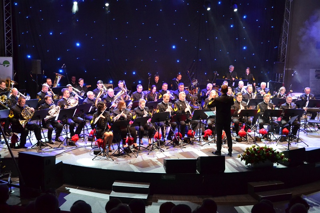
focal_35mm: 45
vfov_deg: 29.9
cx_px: 160
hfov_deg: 43.6
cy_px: 106
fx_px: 400
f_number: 4.5
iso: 3200
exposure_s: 1/80
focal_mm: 30
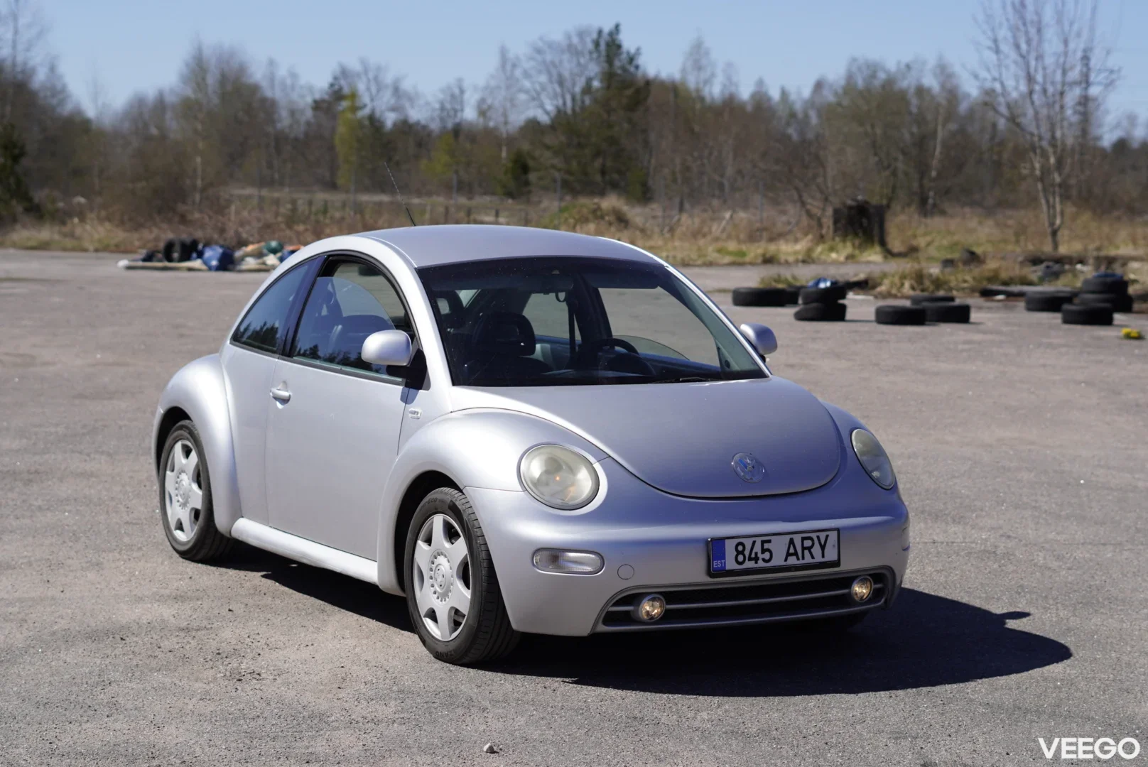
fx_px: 2393
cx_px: 574
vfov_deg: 18.2
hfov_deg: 27.0
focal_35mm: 75
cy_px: 384
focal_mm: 50
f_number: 2.8
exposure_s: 1/2500
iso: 100
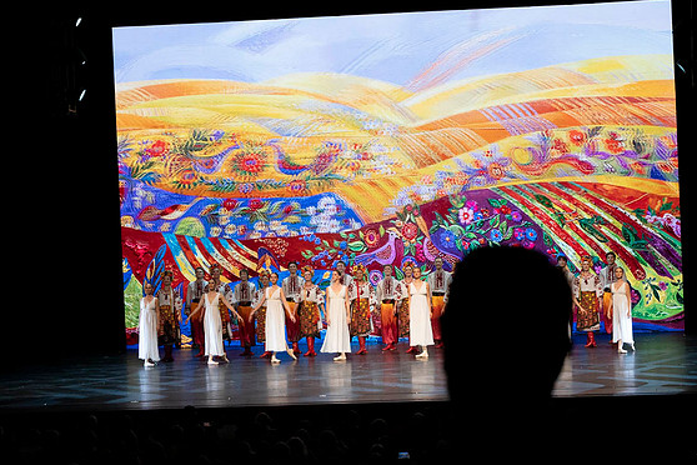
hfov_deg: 19.6
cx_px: 361
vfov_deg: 13.2
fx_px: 2013
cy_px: 231
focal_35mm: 104
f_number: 10
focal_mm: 100
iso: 6400
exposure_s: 1/400
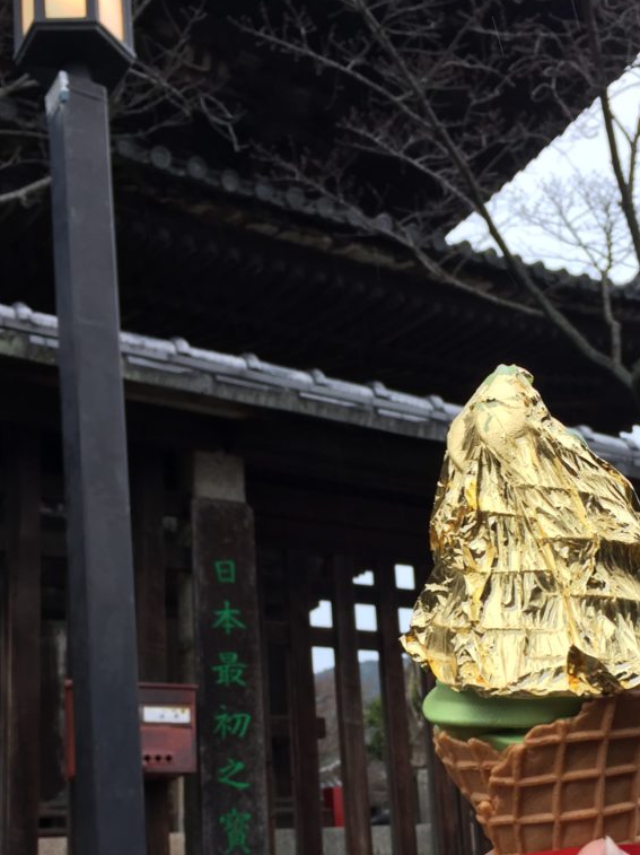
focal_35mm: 46
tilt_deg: +13.5
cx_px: 401
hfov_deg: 31.4
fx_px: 1135
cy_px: 629
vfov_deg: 40.2
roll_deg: +4.8
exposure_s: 1/120
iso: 32
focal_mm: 4.15
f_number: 2.2
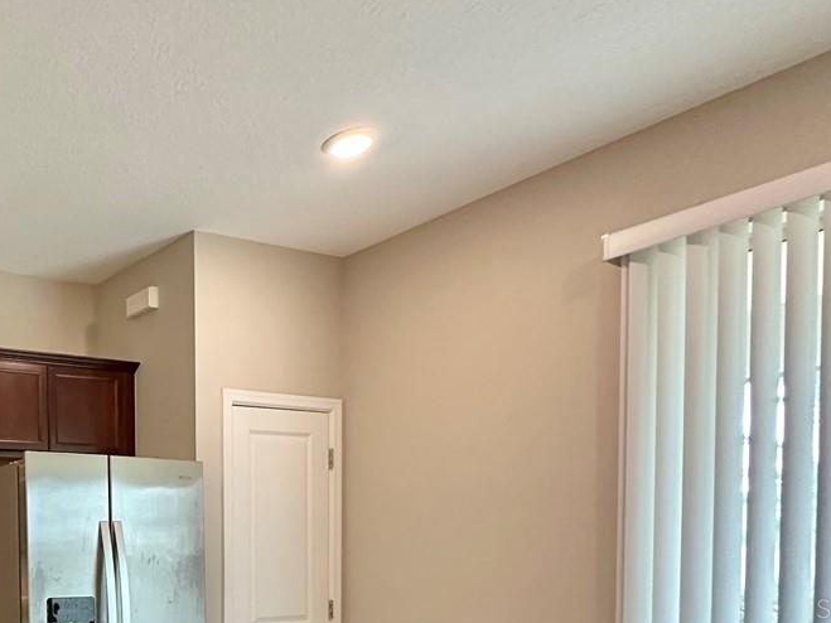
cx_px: -73
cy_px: 608
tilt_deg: -2.4
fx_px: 816
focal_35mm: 34
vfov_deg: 37.7
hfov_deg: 42.8
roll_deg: +0.7
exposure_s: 1/120
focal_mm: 2.22
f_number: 2.2
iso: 320
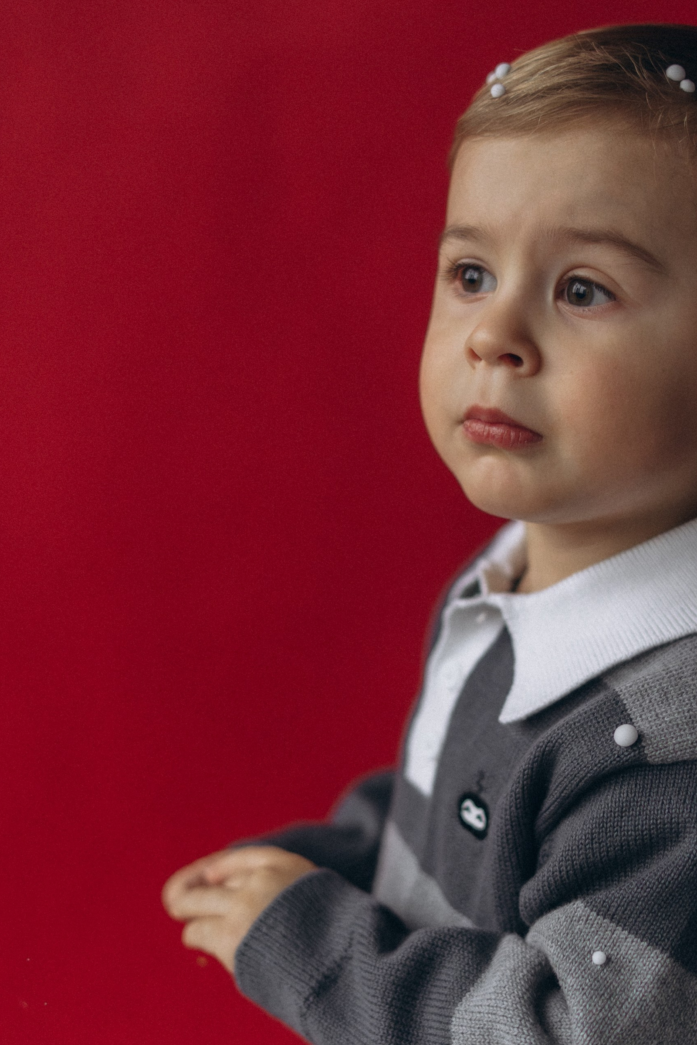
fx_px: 2323
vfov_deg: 25.4
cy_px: 568
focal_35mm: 80
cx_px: 554
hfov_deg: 16.9
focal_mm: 50
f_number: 1.8
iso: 2000
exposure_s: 1/800
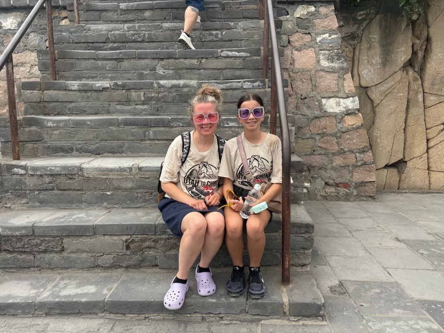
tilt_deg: -8.3
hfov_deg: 67.3
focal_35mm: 26
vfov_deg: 53.1
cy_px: 166
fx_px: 333
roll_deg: +0.7
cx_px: 222
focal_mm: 5.96
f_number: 1.6
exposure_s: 1/2075
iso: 64
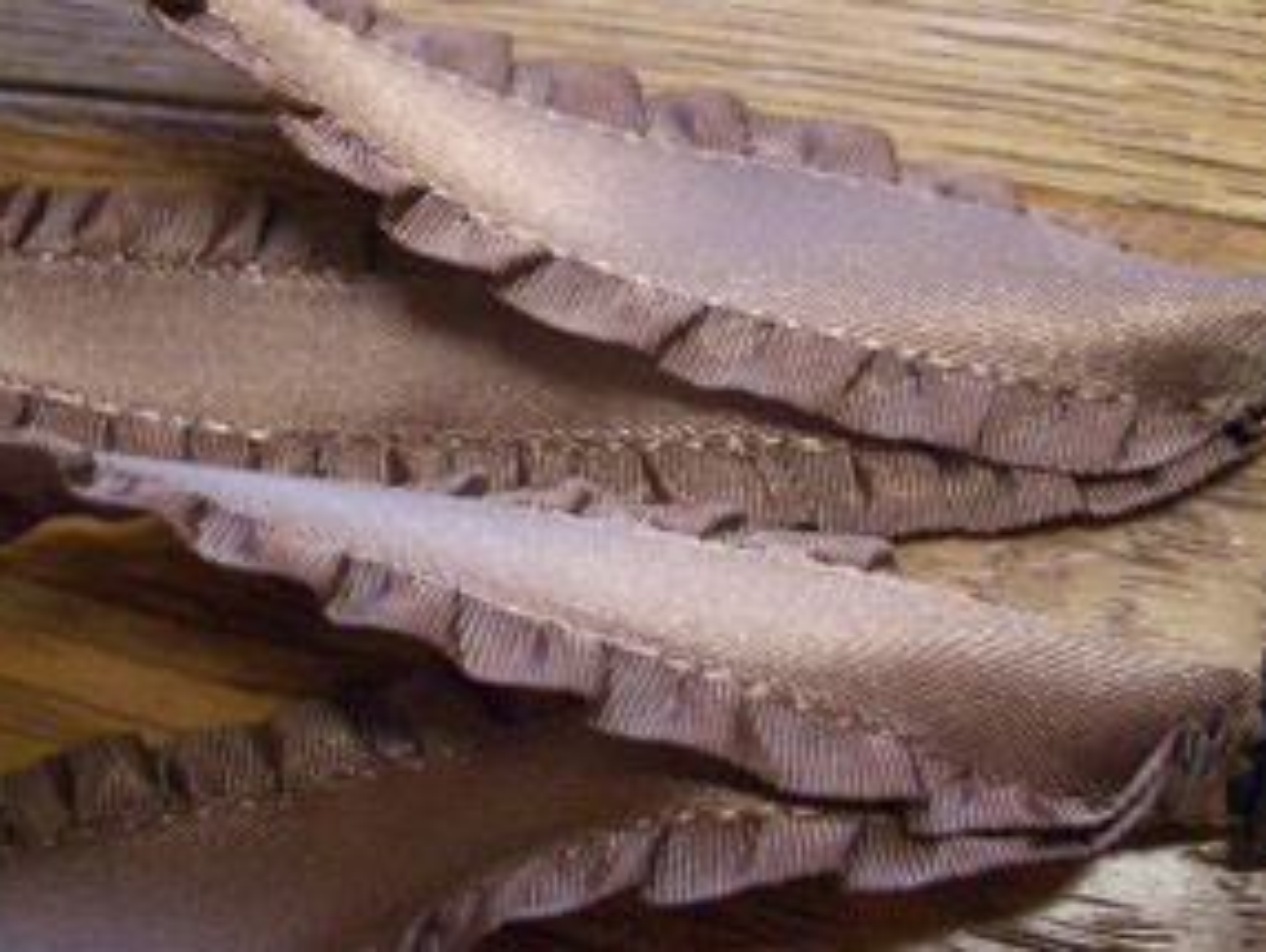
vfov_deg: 32.8
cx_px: 713
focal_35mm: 44
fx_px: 1611
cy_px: 381
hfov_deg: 42.8
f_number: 2.6
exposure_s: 1/25
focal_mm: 5.8
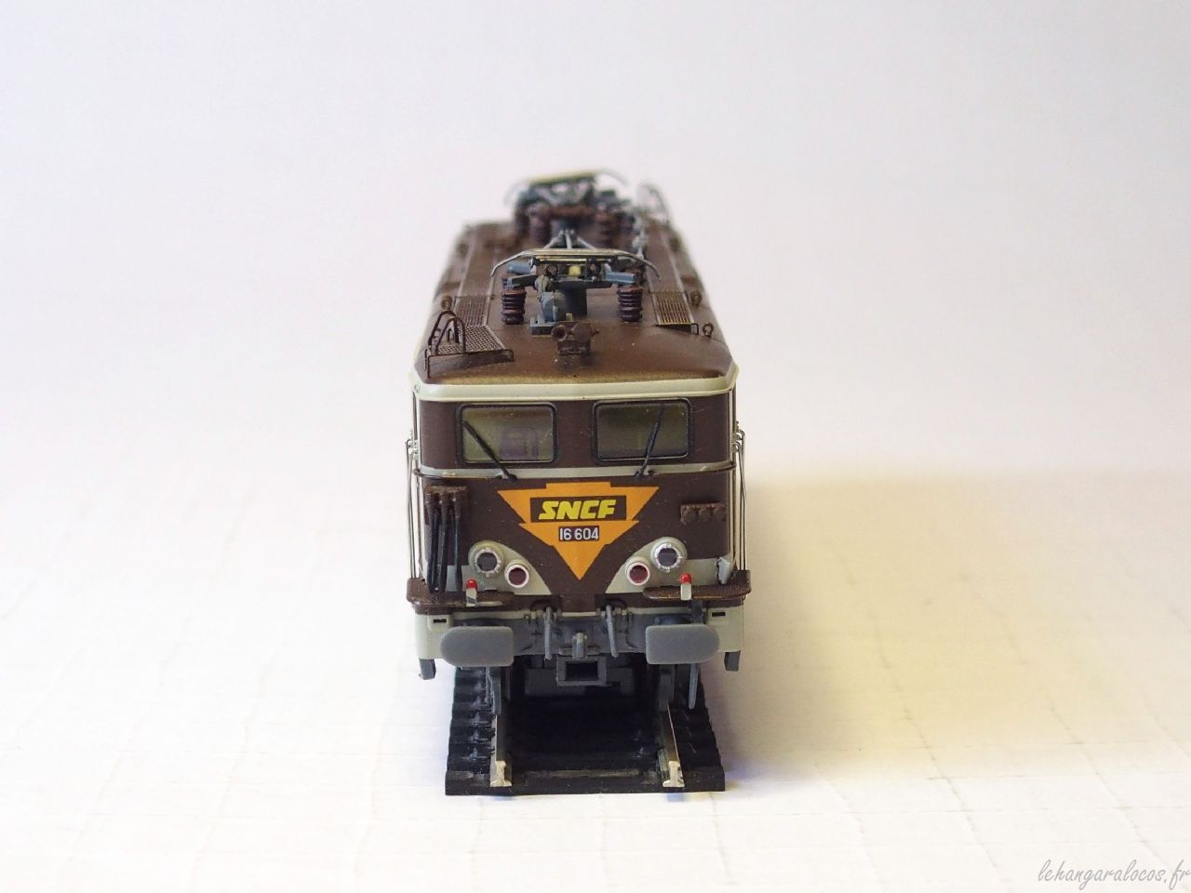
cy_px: 446
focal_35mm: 50
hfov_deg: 38.2
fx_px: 1720
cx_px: 596
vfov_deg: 29.1
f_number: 2.8
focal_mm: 10.8
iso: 320
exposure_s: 1/125
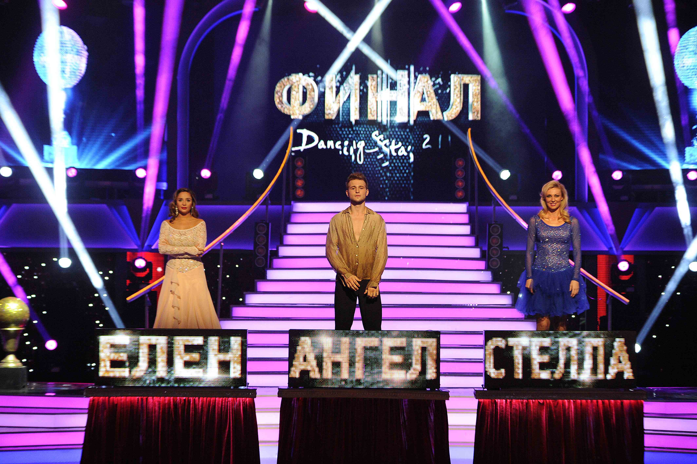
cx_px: 348
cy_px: 232
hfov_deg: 18.3
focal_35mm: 112
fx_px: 2167
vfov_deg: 12.2
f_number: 3.2
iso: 3200
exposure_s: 1/200
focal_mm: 112
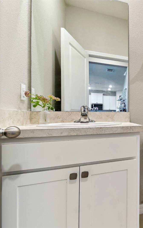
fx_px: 143
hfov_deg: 39.7
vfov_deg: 77.1
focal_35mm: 23
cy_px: 114
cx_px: 168
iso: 100
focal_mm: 10
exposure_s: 1/8
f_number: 7.1
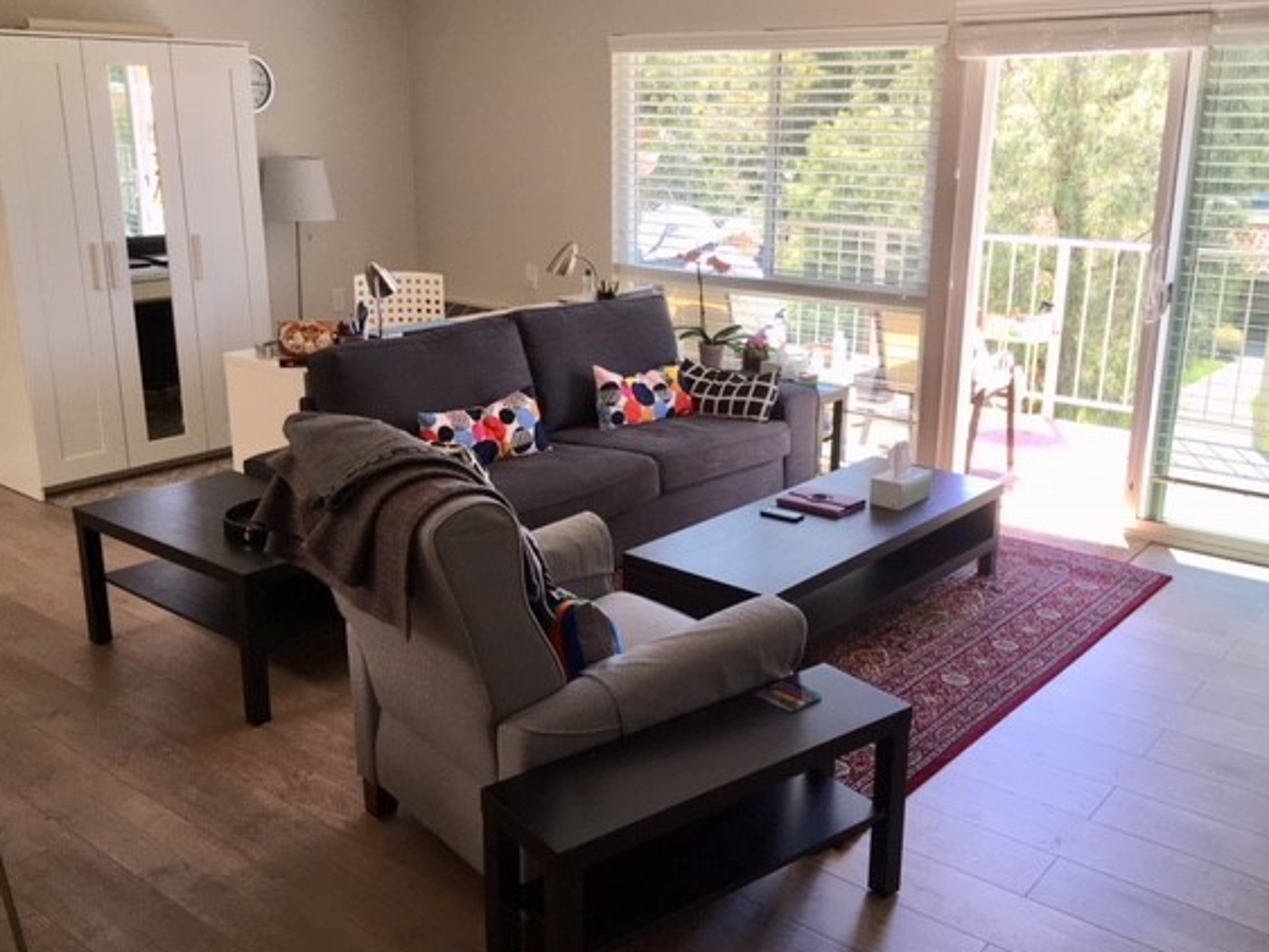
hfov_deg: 55.3
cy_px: 478
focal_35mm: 33
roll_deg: -0.5
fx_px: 1210
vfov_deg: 43.0
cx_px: 653
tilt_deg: -16.5
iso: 32
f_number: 2.2
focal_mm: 4.15
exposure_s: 1/120
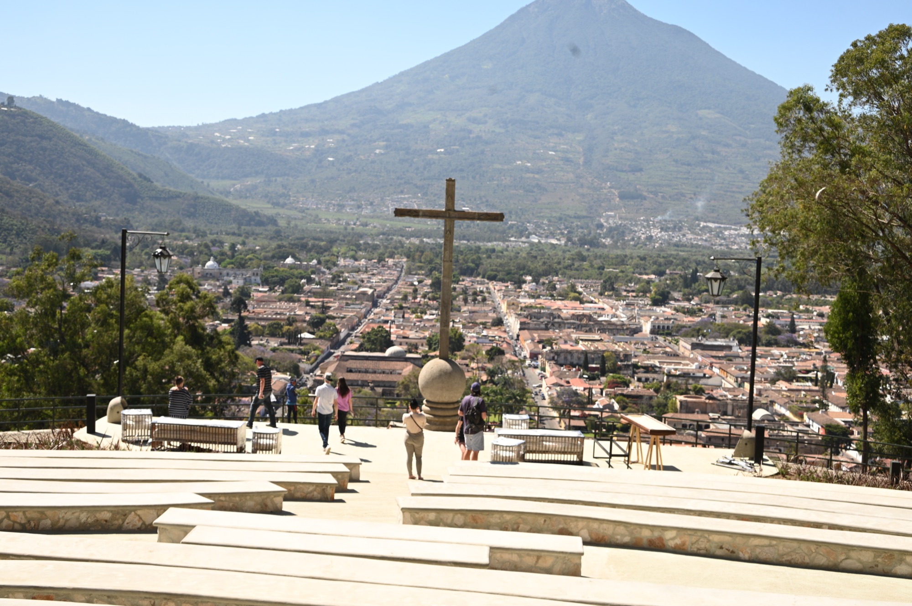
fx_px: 1088
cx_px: 456
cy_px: 303
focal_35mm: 43
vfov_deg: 31.1
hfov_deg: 45.5
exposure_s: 1/200
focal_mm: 43
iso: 100
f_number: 7.1
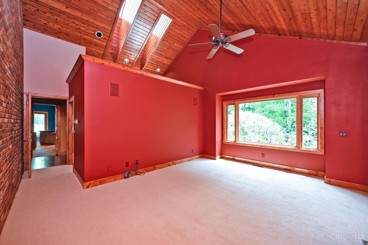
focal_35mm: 14
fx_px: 143
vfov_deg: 81.2
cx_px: 184
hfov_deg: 104.3
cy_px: 122
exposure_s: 1/60
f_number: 4
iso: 450
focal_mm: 14
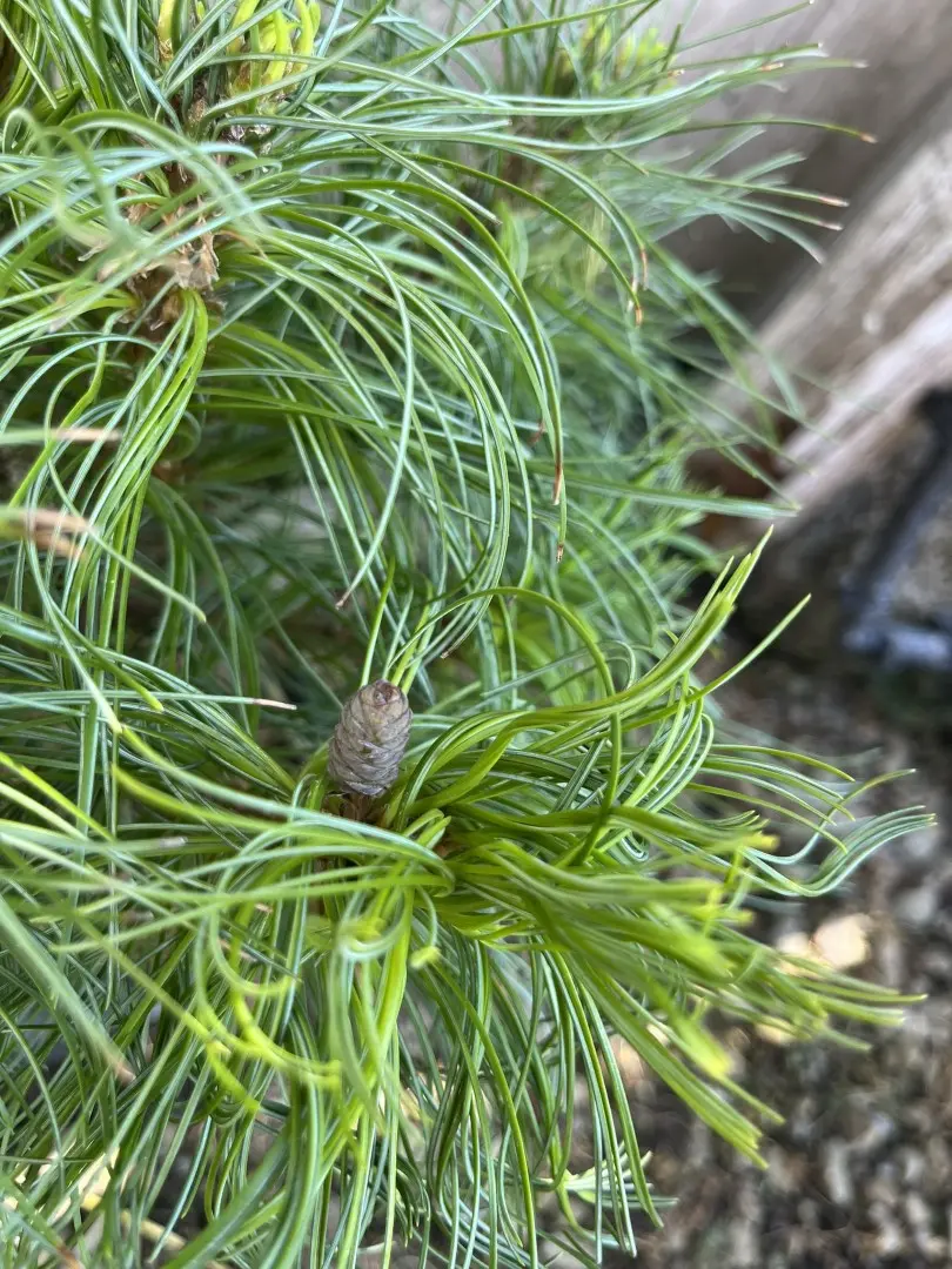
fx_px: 953
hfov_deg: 53.1
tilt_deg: -48.4
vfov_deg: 67.3
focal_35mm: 26
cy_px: 634
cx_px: 476
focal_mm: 5.1
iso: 40
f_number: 1.6
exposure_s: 1/171
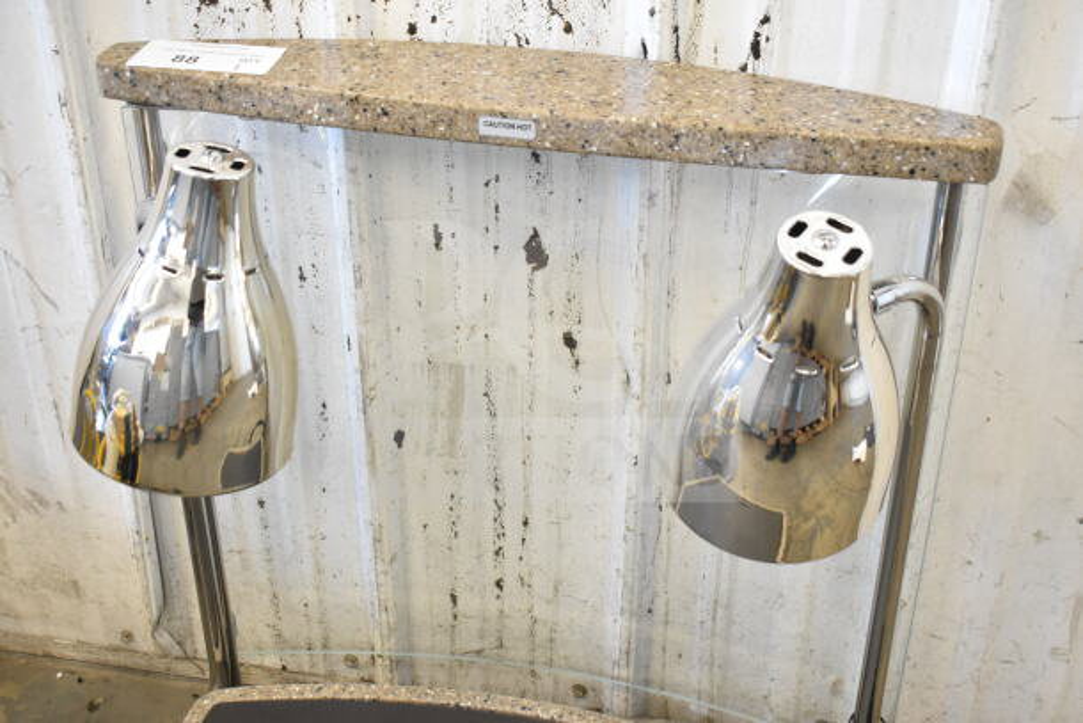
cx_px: 542
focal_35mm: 48
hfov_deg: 41.1
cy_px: 362
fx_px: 1444
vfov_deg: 28.1
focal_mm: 32
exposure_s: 1/60
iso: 1600
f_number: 4.5
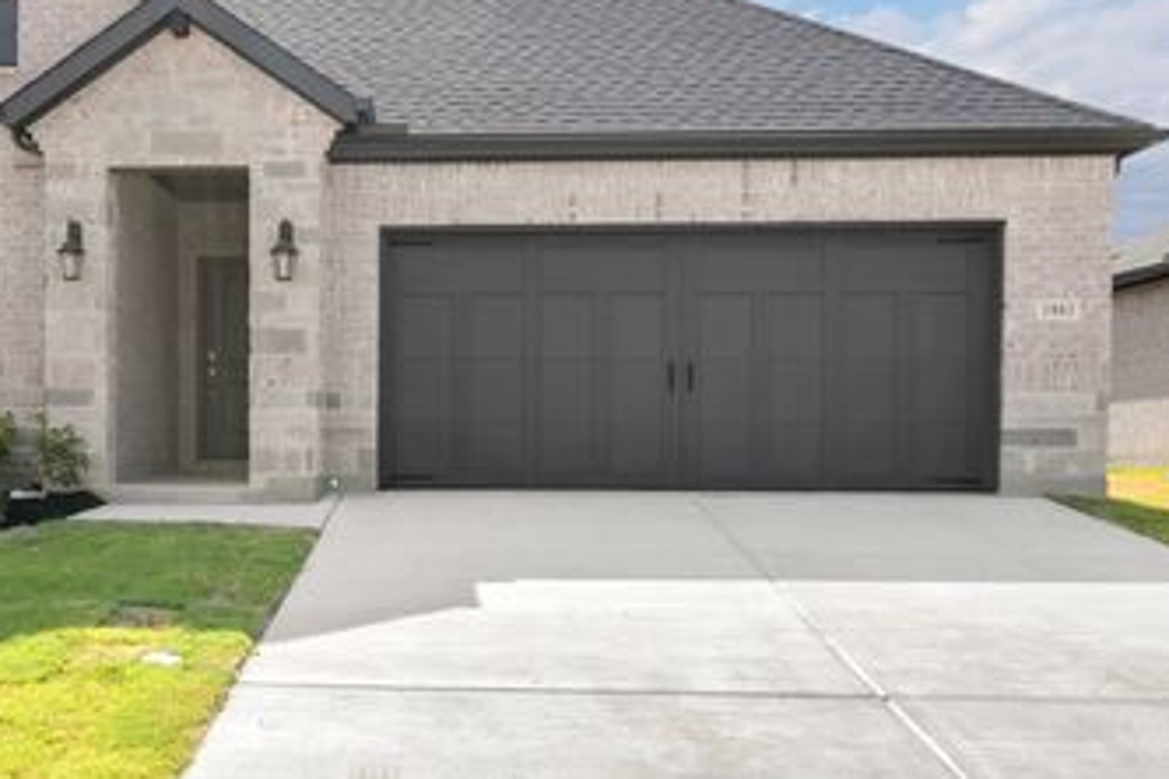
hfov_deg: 42.3
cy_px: 202
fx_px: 1461
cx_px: 298
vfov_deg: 29.4
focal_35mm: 45
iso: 400
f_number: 11
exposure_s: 1/500
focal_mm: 20
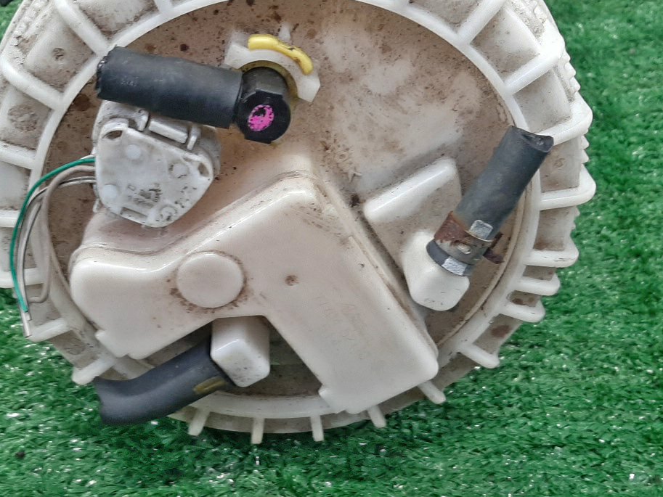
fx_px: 785
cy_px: 333
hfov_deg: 45.5
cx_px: 267
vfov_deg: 34.8
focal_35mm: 41
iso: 208
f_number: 1.7
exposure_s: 1/50
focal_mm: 3.93
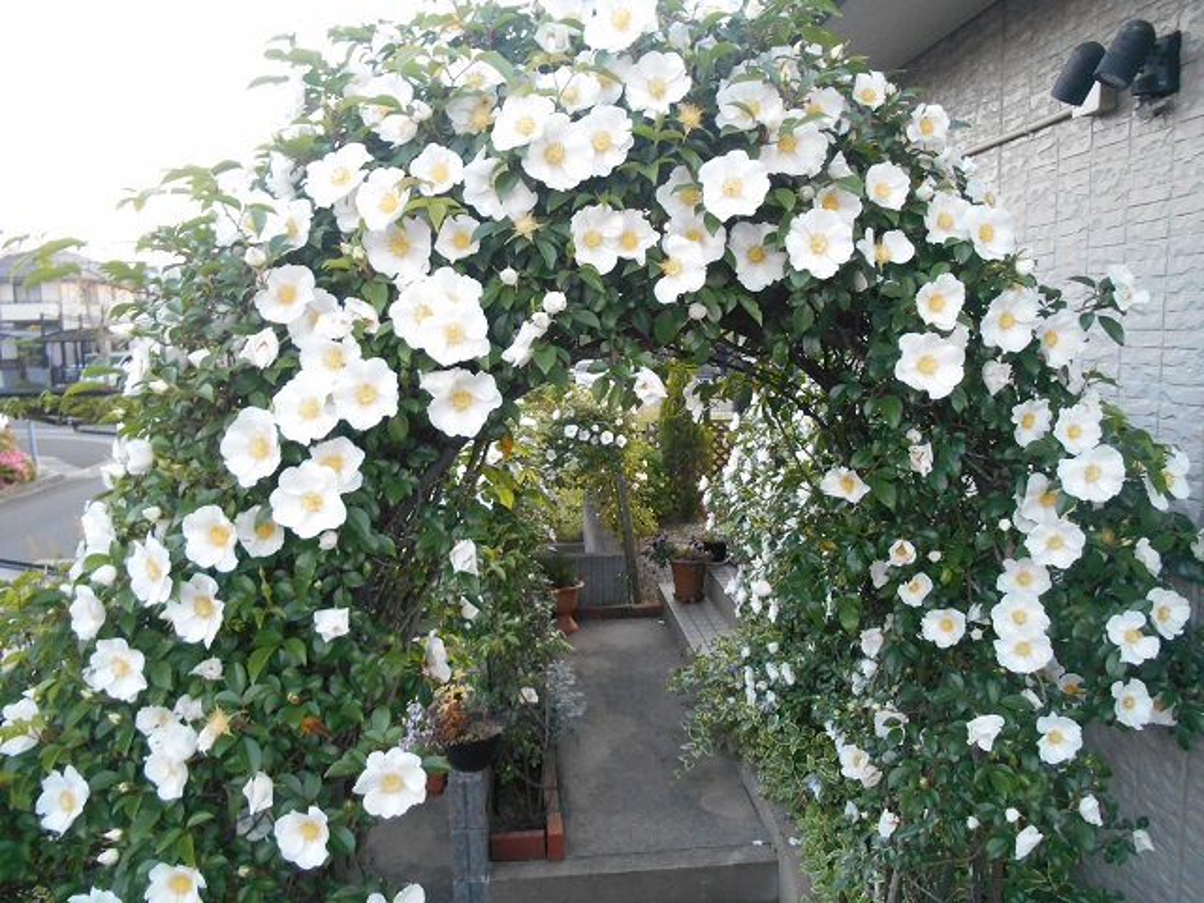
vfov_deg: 53.1
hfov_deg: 67.3
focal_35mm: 26
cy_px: 452
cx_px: 602
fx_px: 904
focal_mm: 4.7
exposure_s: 1/25
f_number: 3.4
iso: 400
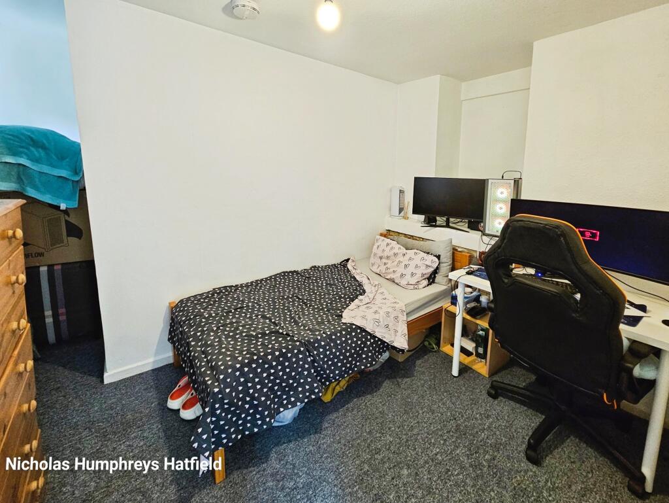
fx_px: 251
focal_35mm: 13
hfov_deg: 106.2
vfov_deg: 90.0
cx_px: 334
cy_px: 252
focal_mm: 2.2
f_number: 2.2
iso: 400
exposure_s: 1/50
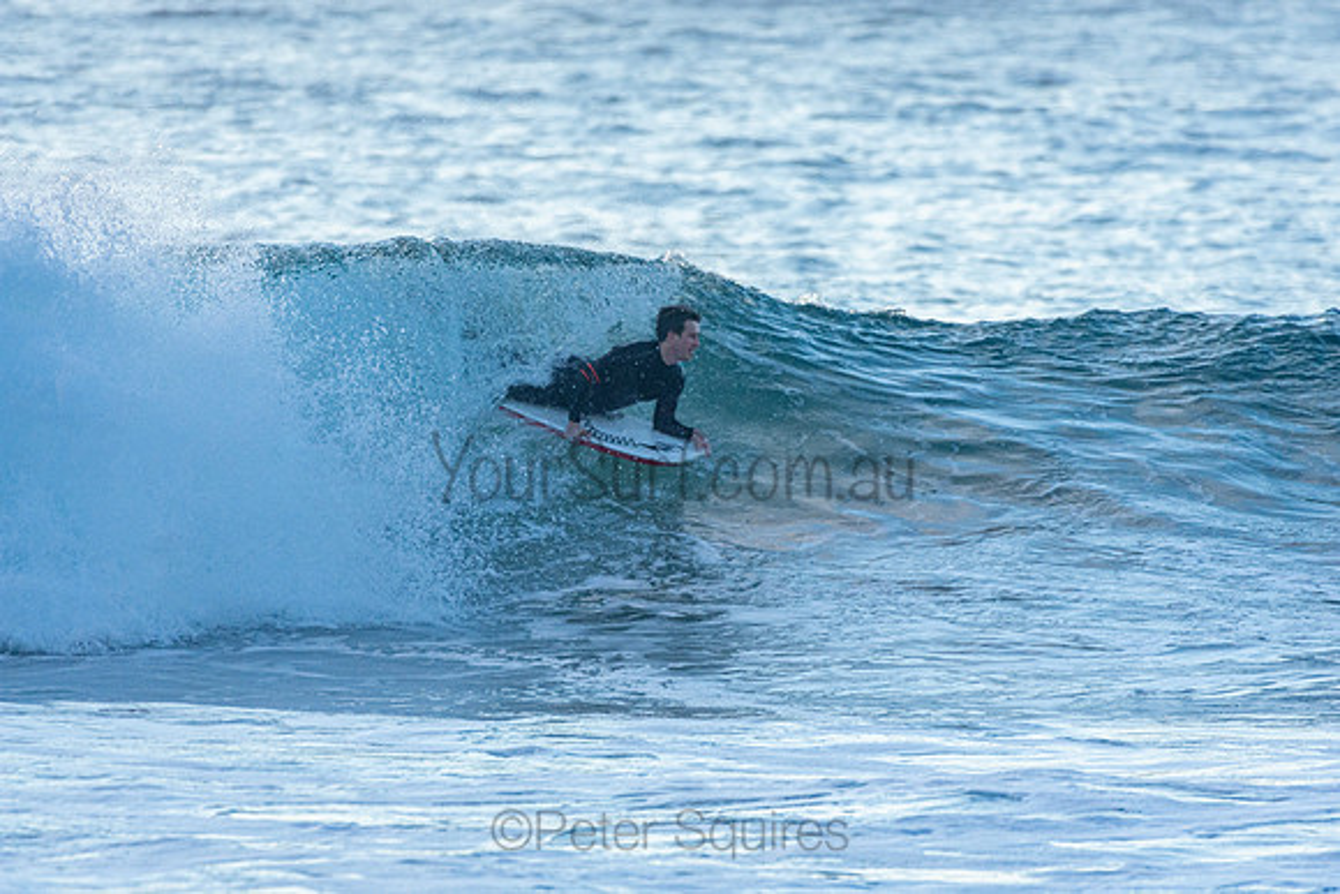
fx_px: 26805
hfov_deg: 2.9
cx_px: 670
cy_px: 447
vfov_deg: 1.9
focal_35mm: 720
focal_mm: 480
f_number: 5.6
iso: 560
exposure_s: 1/1250
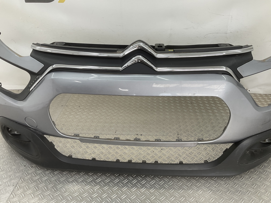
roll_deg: -1.5
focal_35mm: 29
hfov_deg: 61.7
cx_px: 136
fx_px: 227
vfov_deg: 48.2
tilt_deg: -31.0
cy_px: 102
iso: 16
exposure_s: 1/101
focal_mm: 3
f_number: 1.8
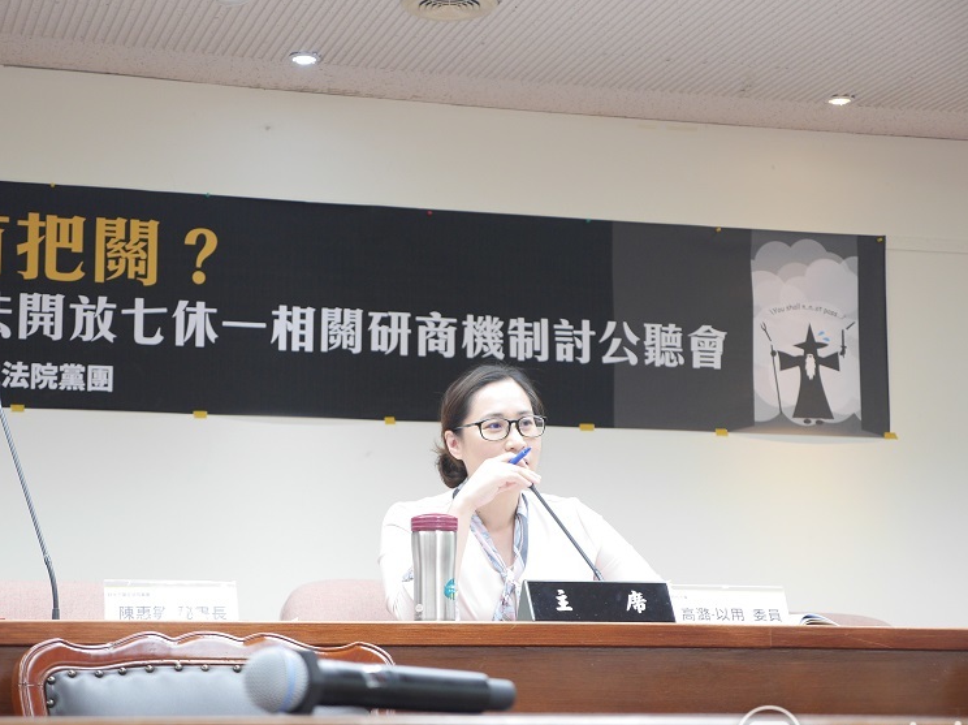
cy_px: 368
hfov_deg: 24.4
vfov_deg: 18.4
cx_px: 449
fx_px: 2236
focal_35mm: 80
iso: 640
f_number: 2.8
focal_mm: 35
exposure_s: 1/80
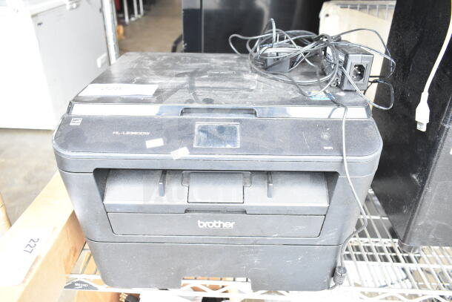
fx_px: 339
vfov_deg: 48.0
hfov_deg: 67.4
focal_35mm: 27
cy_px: 151
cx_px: 226
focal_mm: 18
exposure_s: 1/100
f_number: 5
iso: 1600
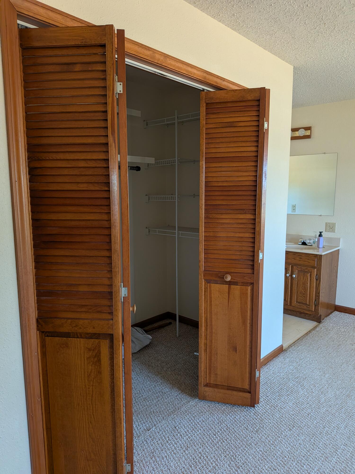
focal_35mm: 24
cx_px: 178
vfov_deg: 71.6
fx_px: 328
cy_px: 237
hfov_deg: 56.8
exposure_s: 1/60
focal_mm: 4.53
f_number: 1.7
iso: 230
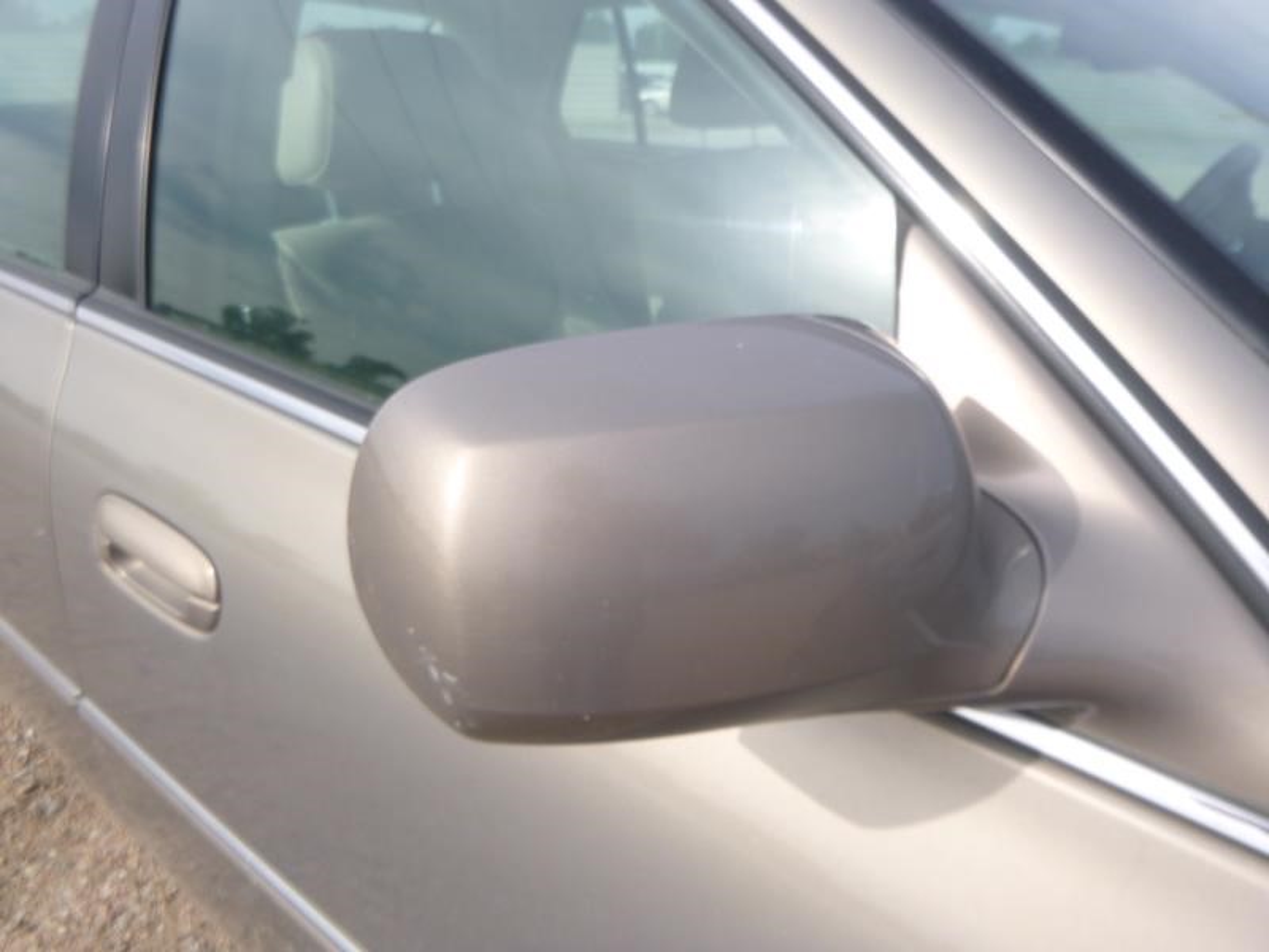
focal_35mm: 25
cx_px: 634
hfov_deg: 69.4
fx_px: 916
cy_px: 476
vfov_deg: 54.9
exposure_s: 1/320
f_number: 3.9
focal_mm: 4.5
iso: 100
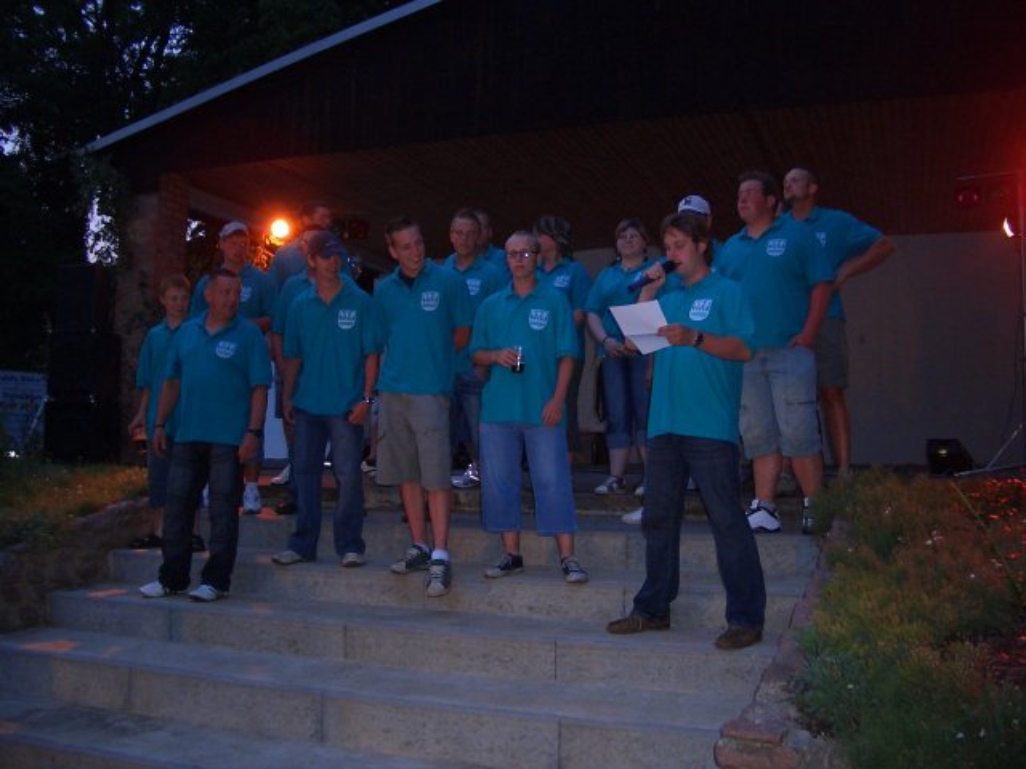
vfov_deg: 40.7
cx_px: 513
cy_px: 384
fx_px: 1037
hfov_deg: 52.6
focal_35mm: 35
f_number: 2.6
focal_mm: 5.8
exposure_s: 1/40
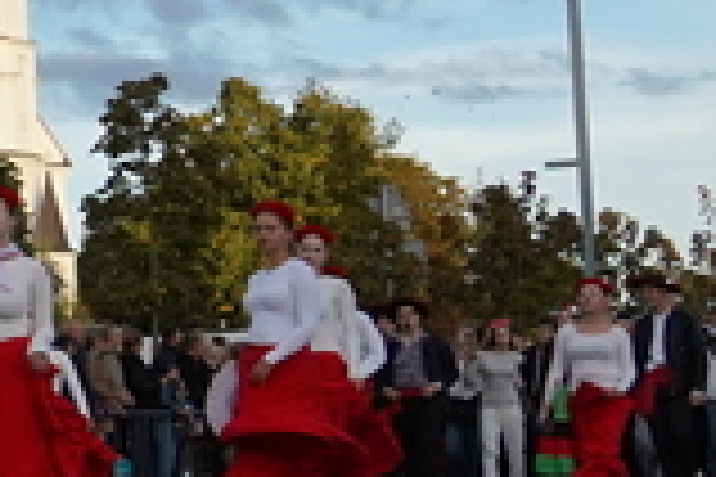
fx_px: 2784
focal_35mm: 140
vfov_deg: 9.8
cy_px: 171
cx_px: -876
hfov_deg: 12.3
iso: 800
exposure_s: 1/2000
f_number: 4
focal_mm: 18
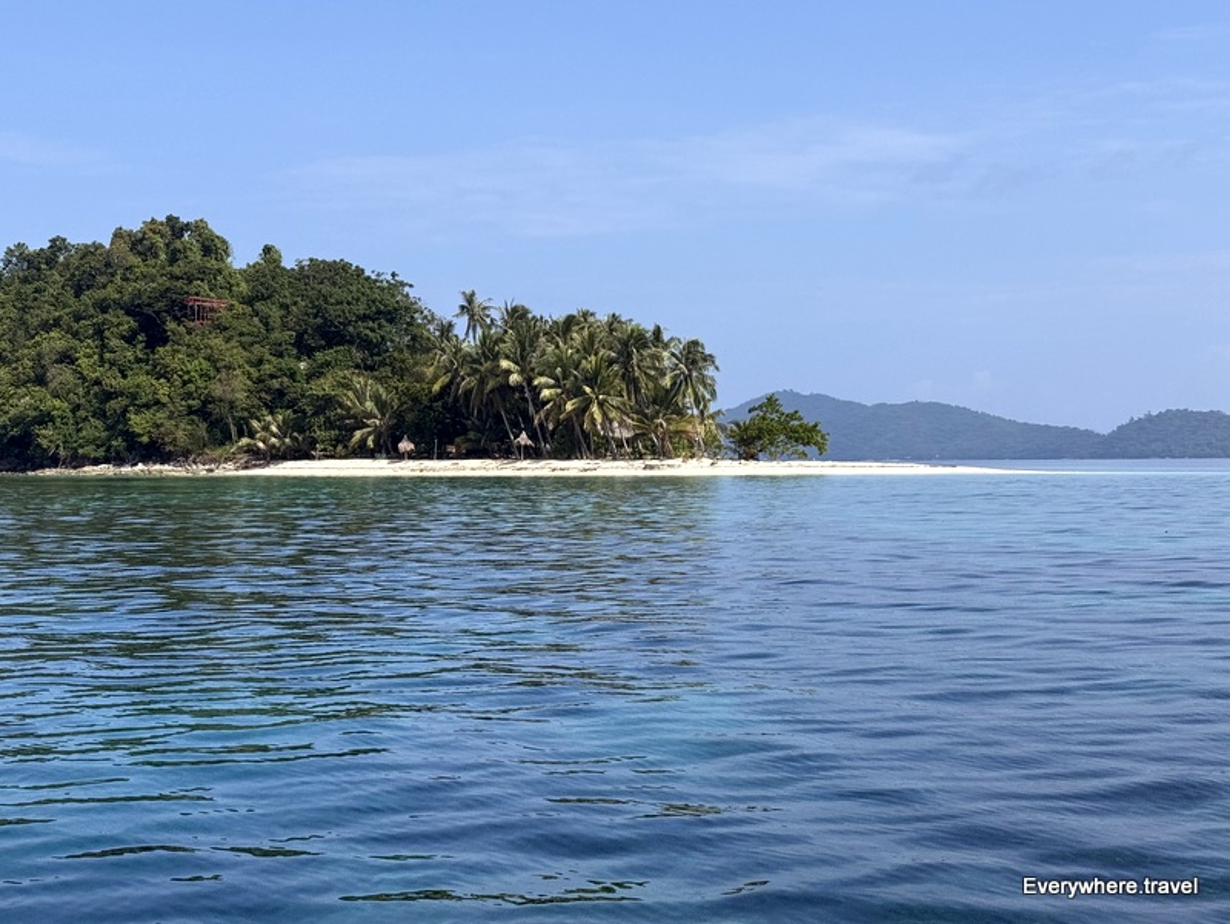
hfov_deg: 39.6
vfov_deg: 30.3
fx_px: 1707
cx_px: 615
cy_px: 462
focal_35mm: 48
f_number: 1.78
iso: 64
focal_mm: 6.76
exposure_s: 1/4878
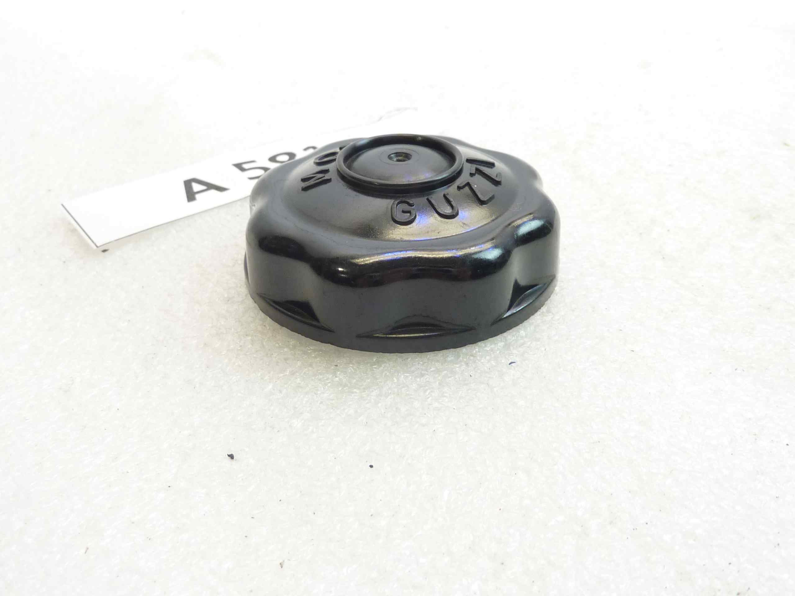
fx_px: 873
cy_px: 298
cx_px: 398
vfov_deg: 37.7
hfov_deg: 49.0
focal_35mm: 38
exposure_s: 1/13
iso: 80
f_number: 3.3
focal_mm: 4.4
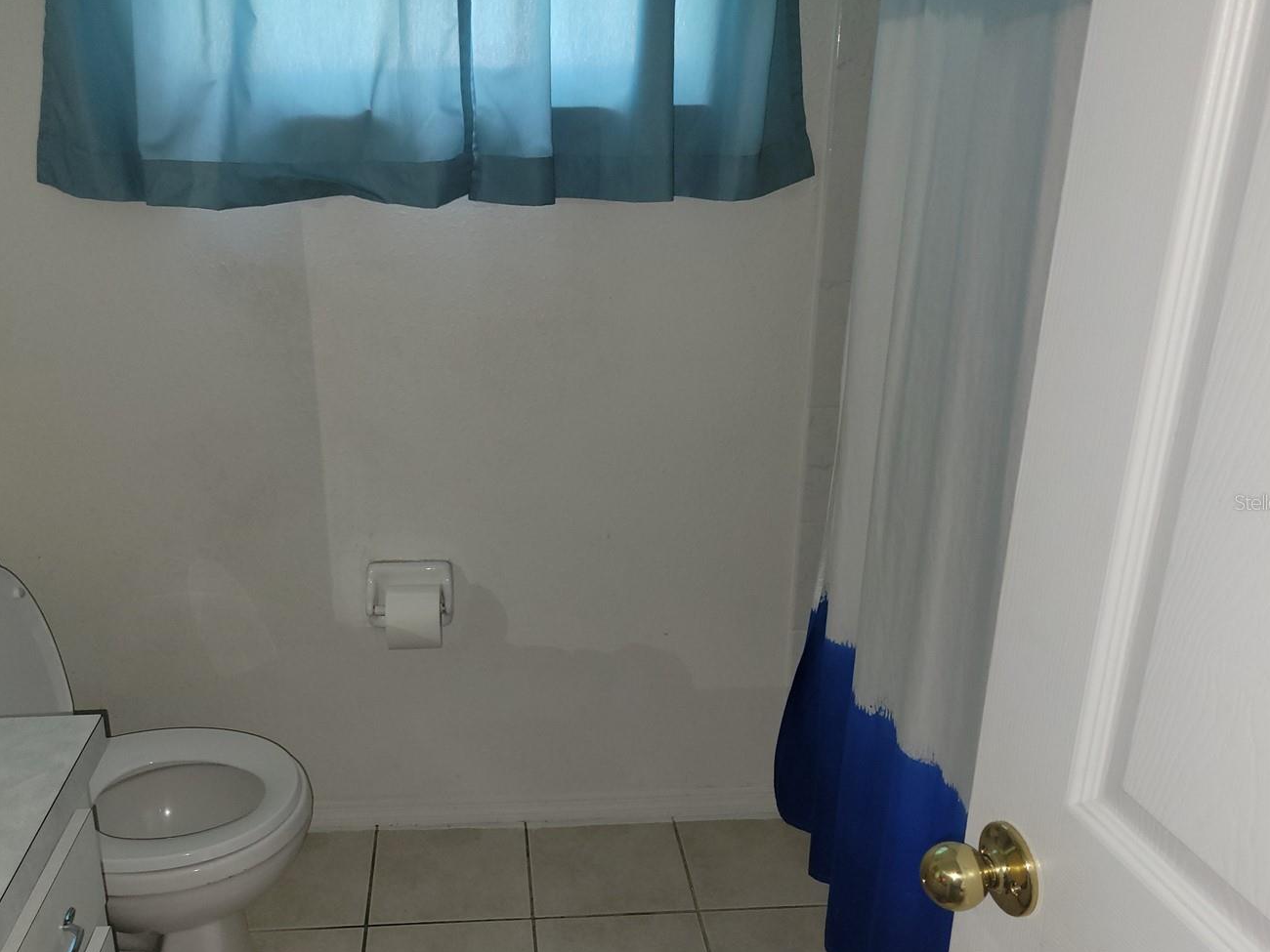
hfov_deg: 56.6
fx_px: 1174
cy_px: 502
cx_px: 545
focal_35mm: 32
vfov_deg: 44.1
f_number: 1.8
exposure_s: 1/24.6
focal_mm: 5.4
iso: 80
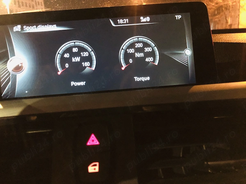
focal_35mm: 28
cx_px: 123
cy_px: 92
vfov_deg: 49.7
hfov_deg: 63.4
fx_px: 199
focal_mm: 3.99
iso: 800
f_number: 1.8
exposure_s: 1/4
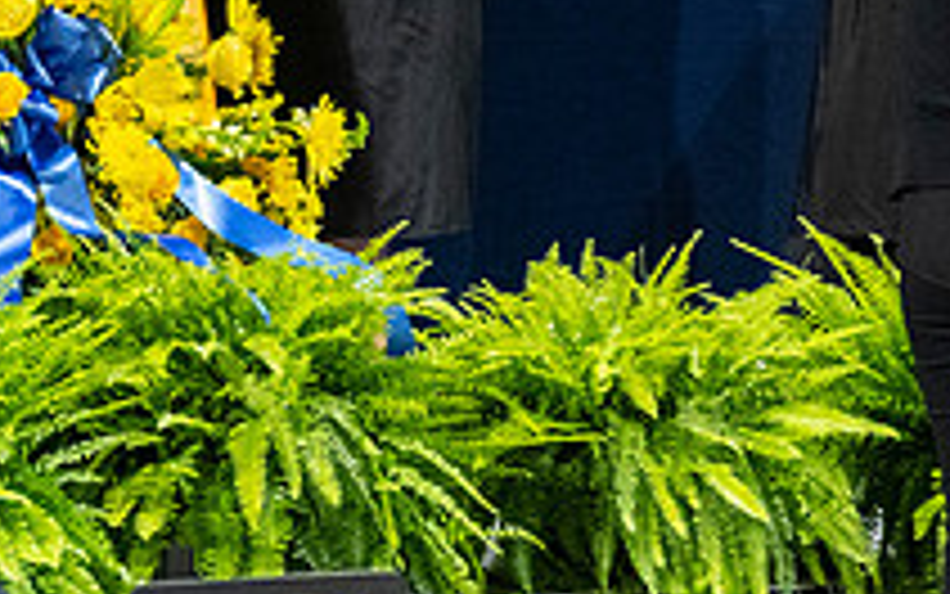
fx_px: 24577
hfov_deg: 2.2
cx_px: 170
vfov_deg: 1.4
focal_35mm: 949
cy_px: 3
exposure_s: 1/200
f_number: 4
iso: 2000
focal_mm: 190
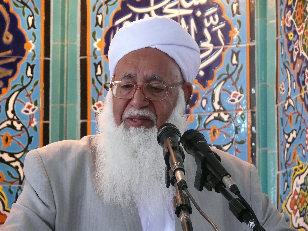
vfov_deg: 6.9
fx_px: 1904
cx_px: 154
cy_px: 116
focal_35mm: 214
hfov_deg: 9.2
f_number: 3.6
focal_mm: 45.2
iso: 400
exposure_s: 1/30
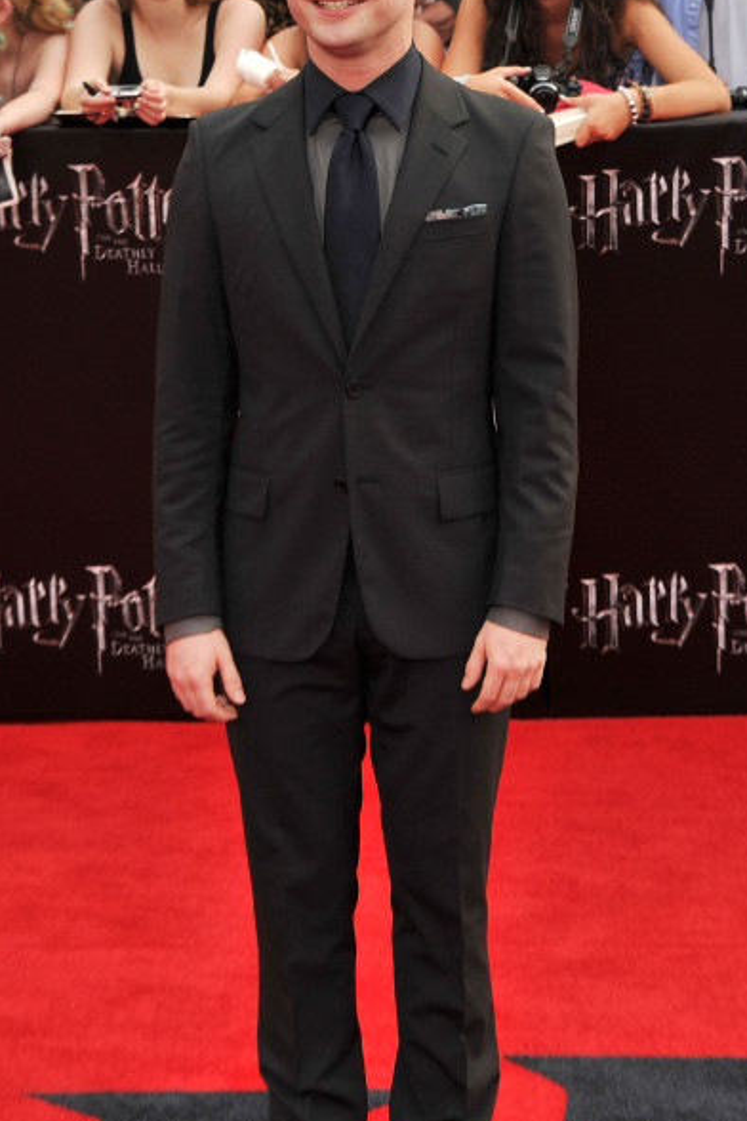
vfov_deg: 20.6
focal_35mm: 99
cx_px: 374
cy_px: 578
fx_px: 3081
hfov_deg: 13.8
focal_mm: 68
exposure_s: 1/250
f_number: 7.1
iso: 250
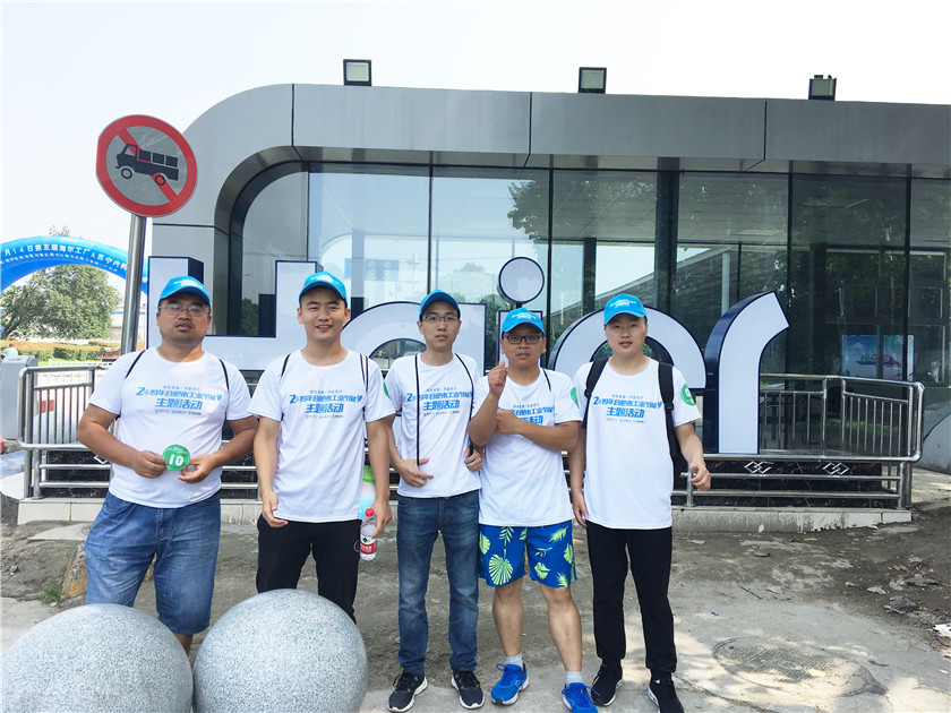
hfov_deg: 61.7
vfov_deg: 48.2
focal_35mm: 29
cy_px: 356
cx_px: 476
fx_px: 797
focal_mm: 4.15
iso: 25
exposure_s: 1/801
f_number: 2.2
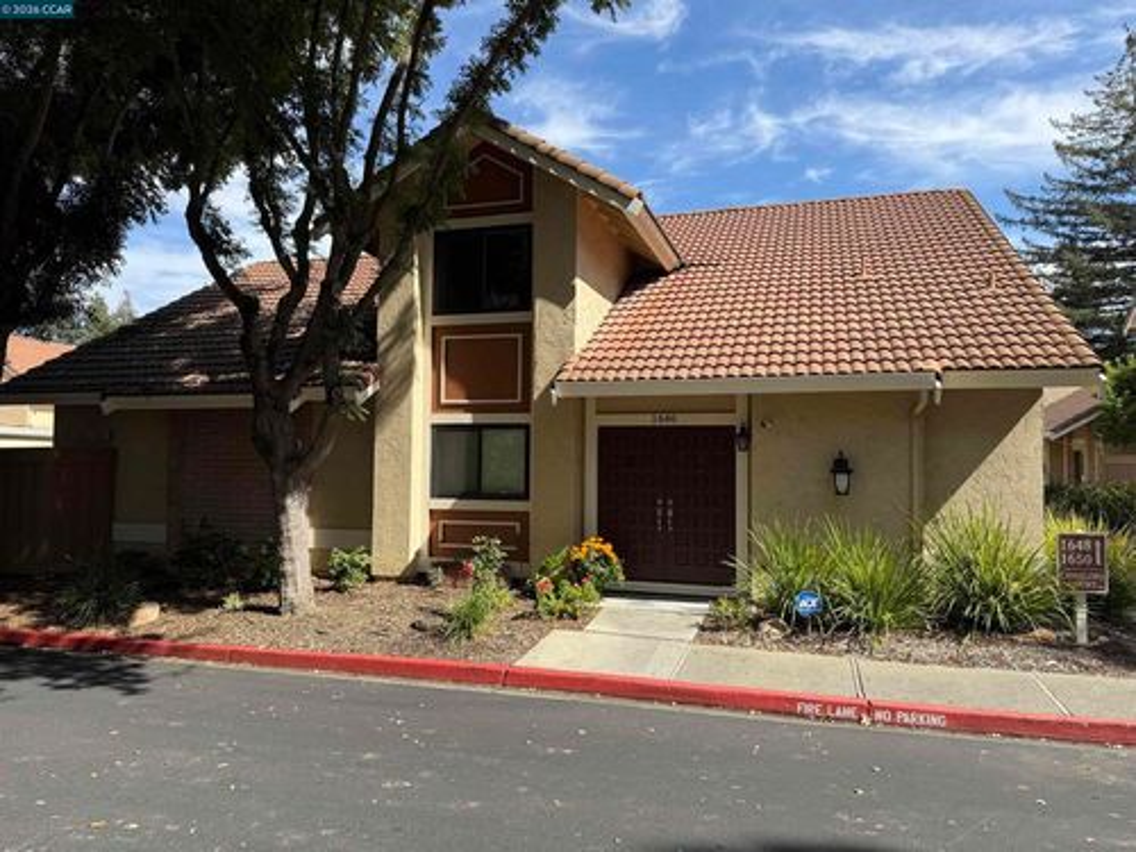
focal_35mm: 24
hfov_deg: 71.6
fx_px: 788
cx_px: 568
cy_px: 426
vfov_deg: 56.8
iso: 80
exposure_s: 1/2611
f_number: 1.78
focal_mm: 6.76
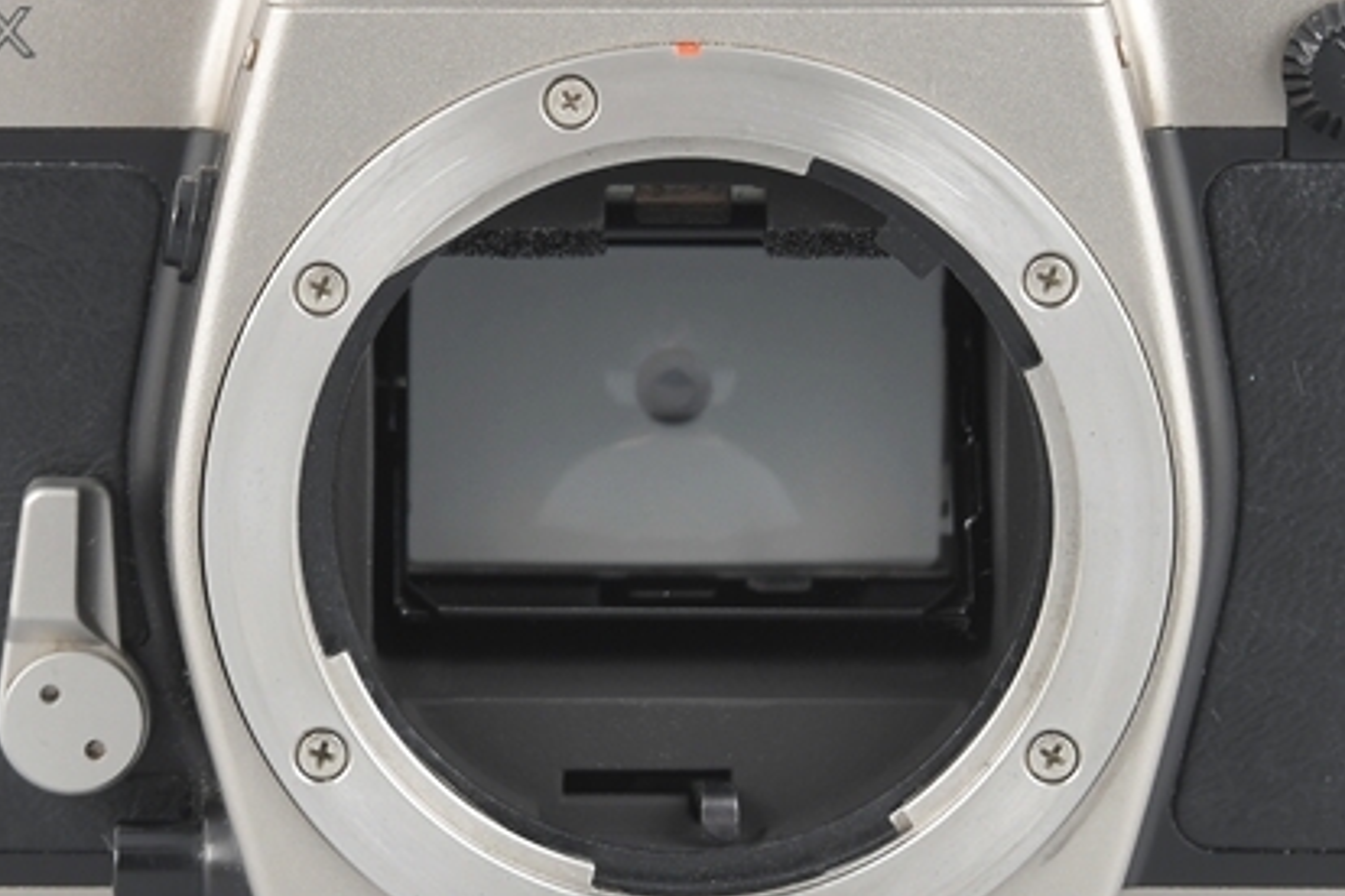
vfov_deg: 4.7
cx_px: 533
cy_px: 258
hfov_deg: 7.1
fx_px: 10834
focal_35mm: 290
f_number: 10
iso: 400
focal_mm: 100
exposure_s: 1/250
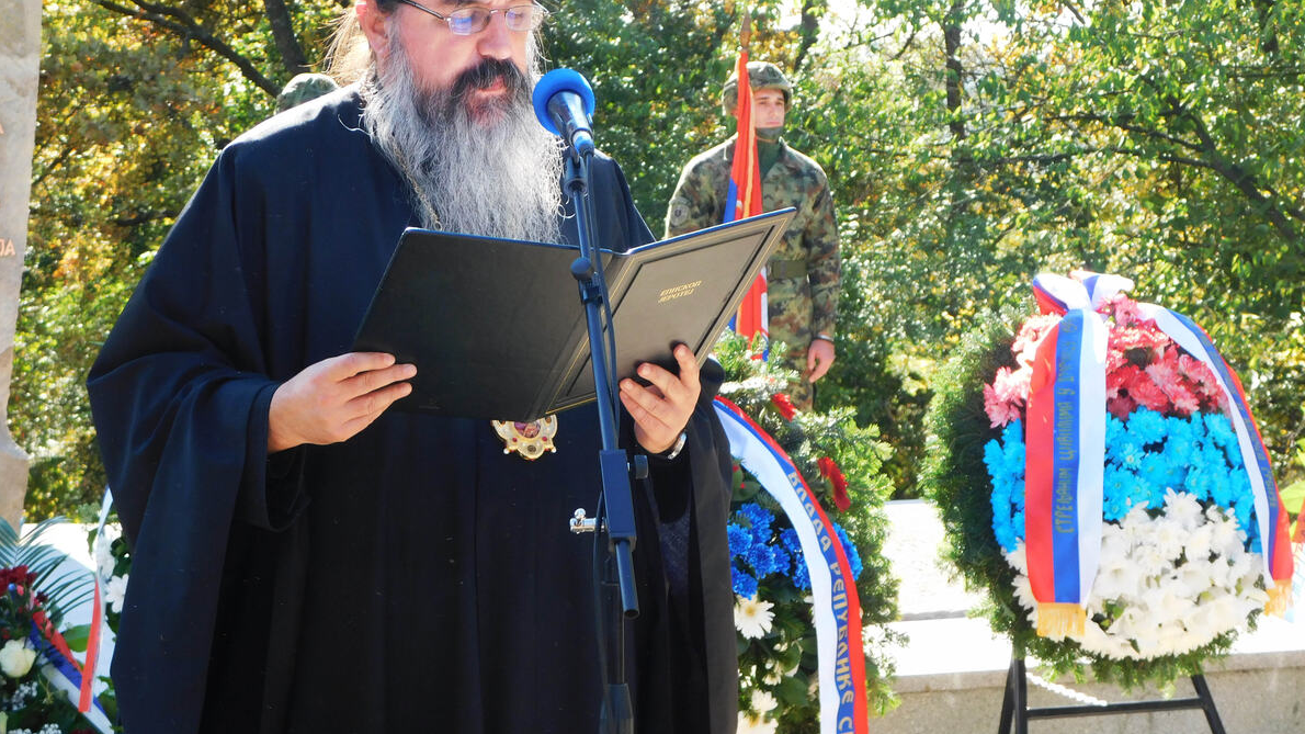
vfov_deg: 12.1
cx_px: 656
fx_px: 3460
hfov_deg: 21.4
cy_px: 273
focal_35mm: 100
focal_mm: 16.1
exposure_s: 1/125
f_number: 4.5
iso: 125
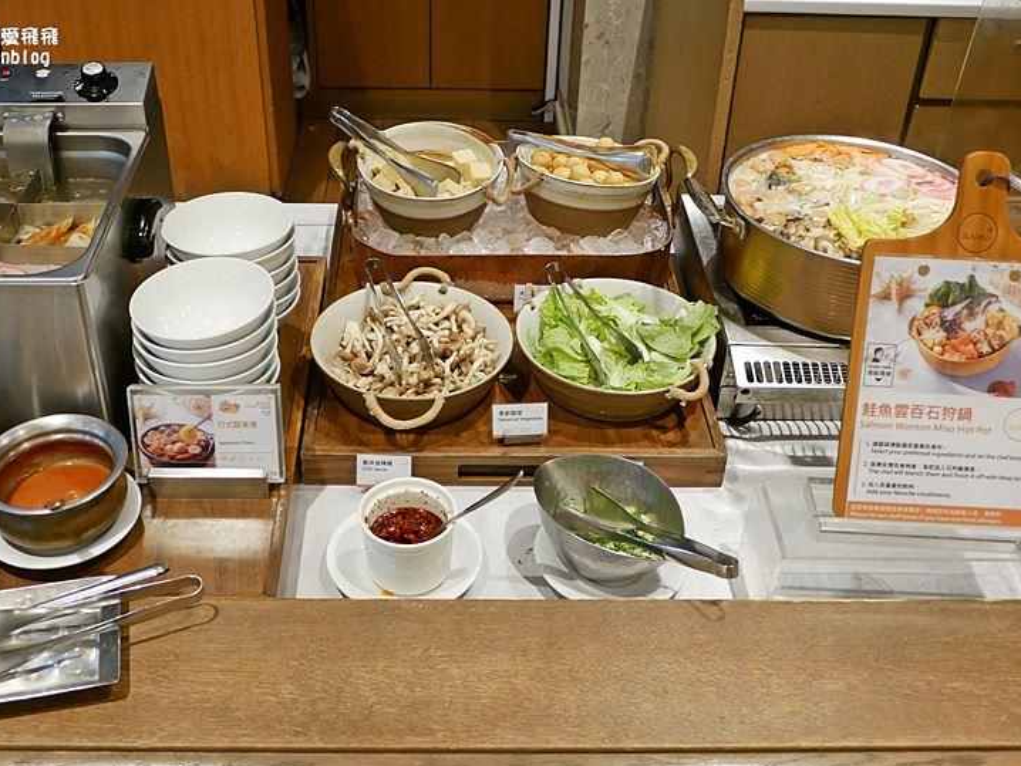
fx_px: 1151
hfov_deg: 47.8
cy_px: 328
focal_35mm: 39
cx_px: 469
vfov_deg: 36.8
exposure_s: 1/60
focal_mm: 14
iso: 400
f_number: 2.5
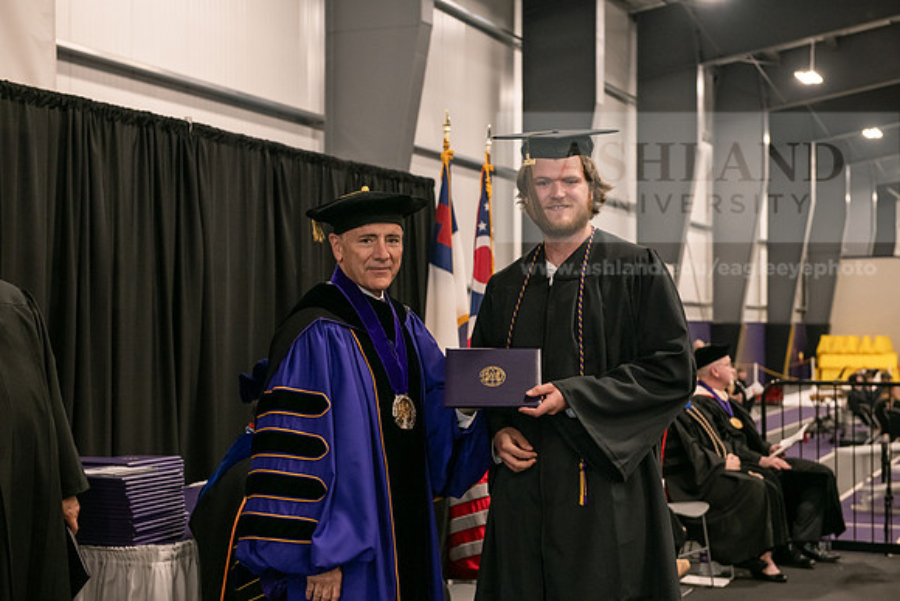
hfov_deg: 33.4
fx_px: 1500
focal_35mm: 60
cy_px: 300
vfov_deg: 22.6
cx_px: 450
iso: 1600
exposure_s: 1/160
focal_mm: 60
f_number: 4.5
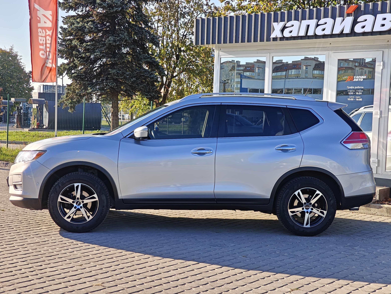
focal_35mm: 47
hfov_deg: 40.4
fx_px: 531
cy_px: 147
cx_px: 196
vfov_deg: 30.9
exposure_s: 1/802
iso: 50
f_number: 2
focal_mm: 7.08
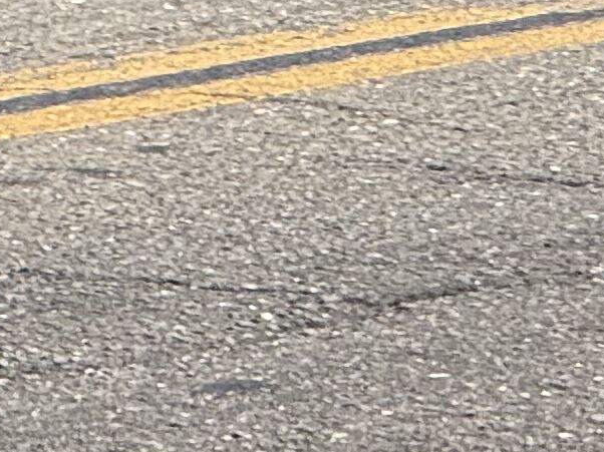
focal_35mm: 804
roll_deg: +0.2
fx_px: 14023
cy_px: -912
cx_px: 169
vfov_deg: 1.8
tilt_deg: -2.3
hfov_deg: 2.5
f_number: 2.8
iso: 64
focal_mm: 15.66
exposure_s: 1/860
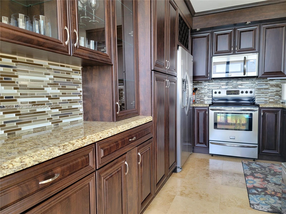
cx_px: 143
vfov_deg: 56.8
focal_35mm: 24
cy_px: 107
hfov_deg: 71.6
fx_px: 198
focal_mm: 6.7
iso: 125
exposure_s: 1/120
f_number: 1.8
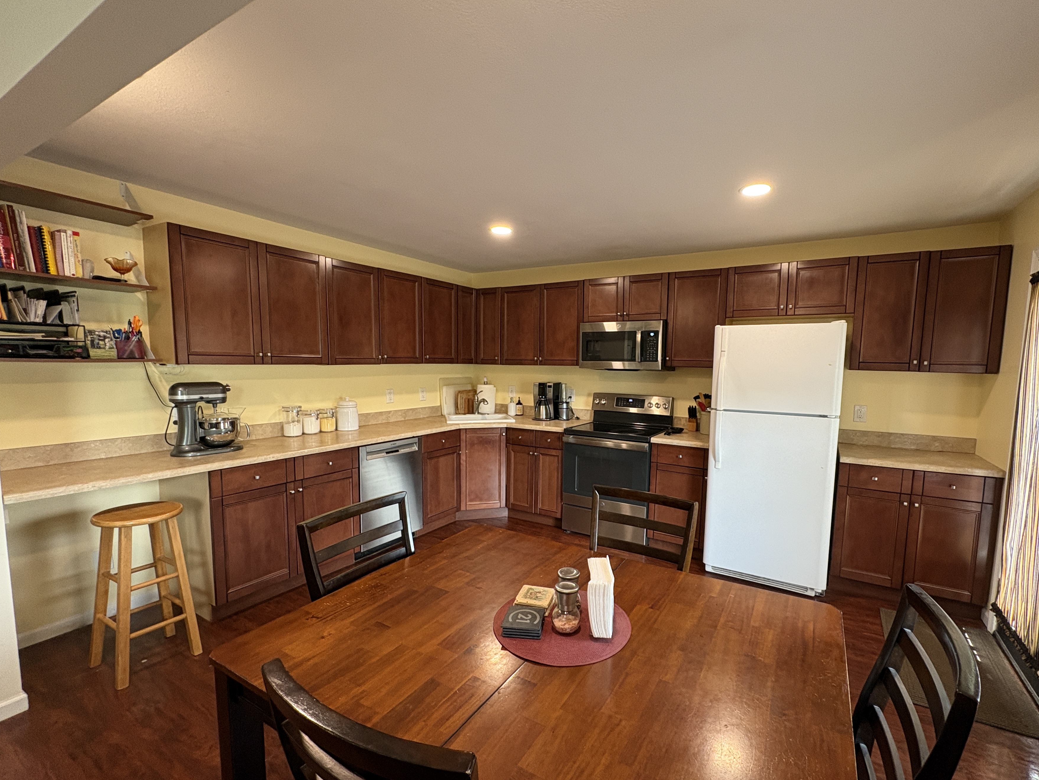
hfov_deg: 94.3
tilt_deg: -6.2
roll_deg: -0.7
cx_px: 557
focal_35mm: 16
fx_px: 480
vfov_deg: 78.0
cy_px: 412
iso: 200
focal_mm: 2.22
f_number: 2.2
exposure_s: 1/60
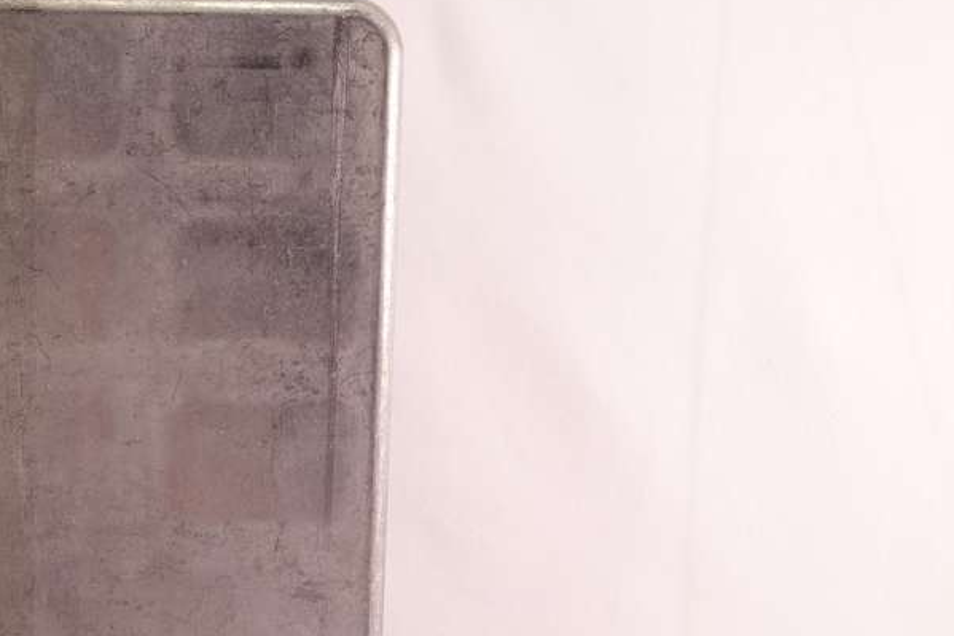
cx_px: -84
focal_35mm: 64
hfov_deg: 28.6
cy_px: 422
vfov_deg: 21.2
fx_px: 1695
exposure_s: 1/30
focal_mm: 10.4
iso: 200
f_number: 3.5
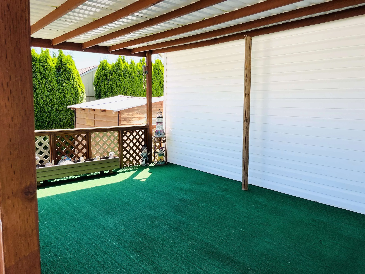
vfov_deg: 53.1
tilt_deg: -5.5
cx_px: 182
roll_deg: -1.6
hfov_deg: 67.3
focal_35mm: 26
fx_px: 274
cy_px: 137
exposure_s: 1/497
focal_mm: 5.1
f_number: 1.6
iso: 50
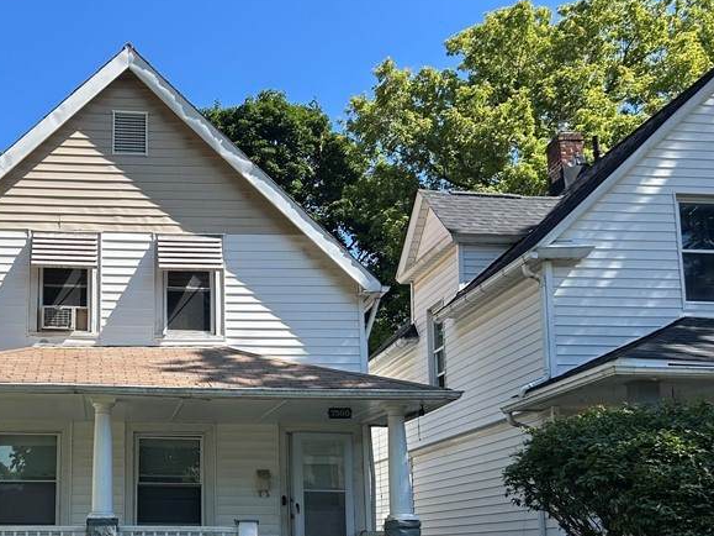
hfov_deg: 39.9
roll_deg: +0.4
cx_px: 163
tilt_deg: +9.2
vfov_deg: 30.8
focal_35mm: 46
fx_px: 949
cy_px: 416
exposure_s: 1/2252
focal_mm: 5.7
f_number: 1.5
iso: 50
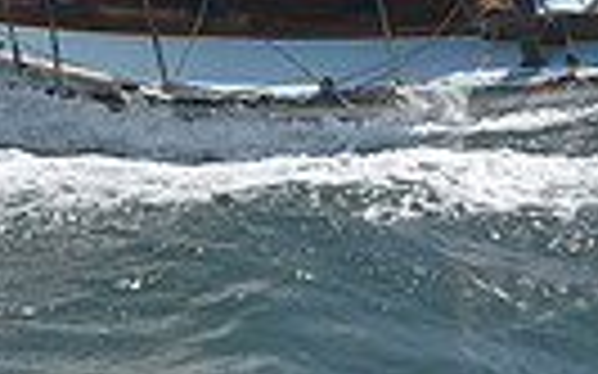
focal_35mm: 312
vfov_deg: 4.1
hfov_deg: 6.7
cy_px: -403
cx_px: 216
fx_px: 5083
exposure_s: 1/1000
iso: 320
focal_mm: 70
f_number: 11
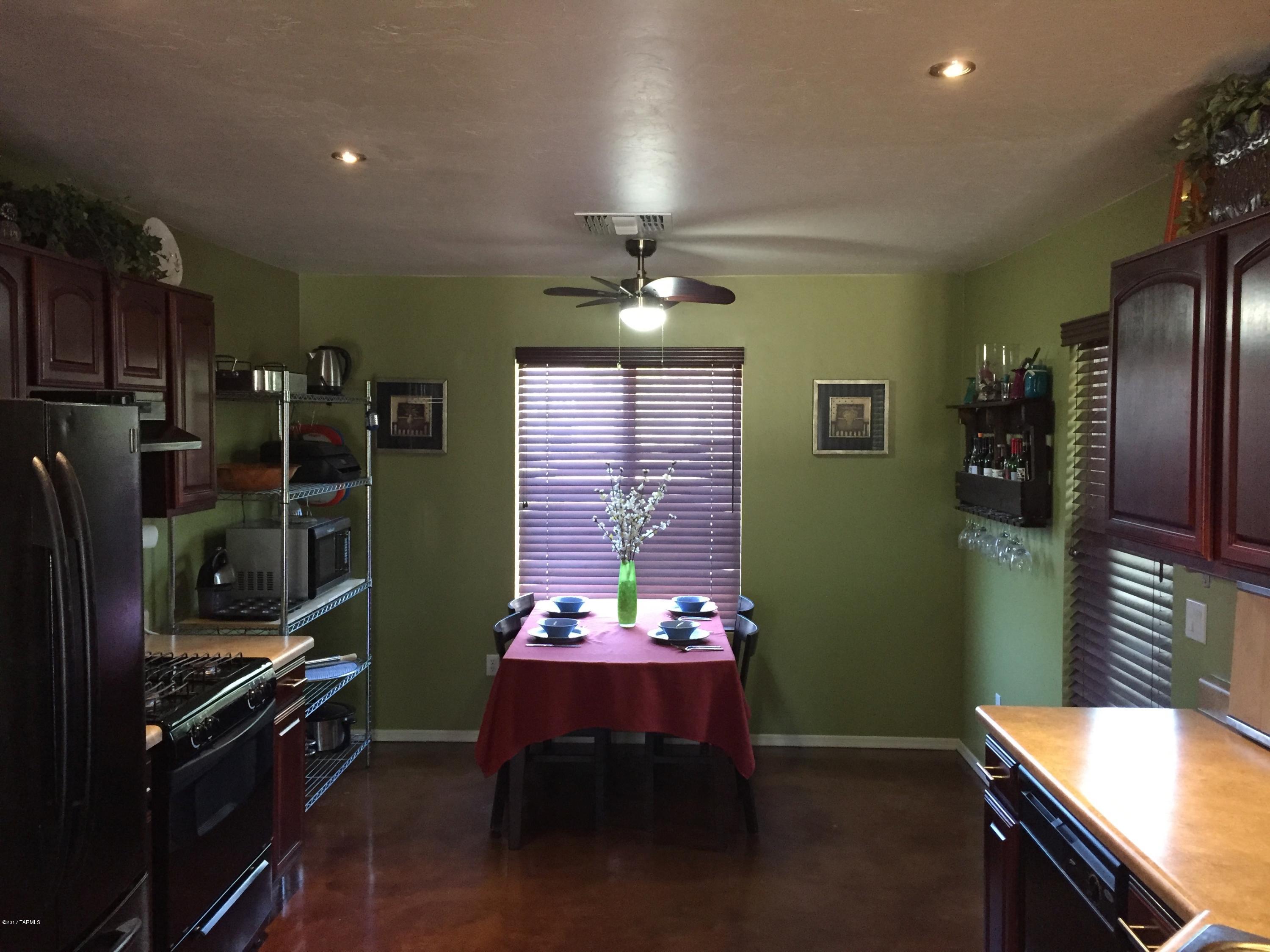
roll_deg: -0.1
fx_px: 1064
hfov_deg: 61.7
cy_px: 476
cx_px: 635
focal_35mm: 29
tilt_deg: -3.5
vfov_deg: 48.2
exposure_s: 1/30
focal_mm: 4.15
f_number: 2.2
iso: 250
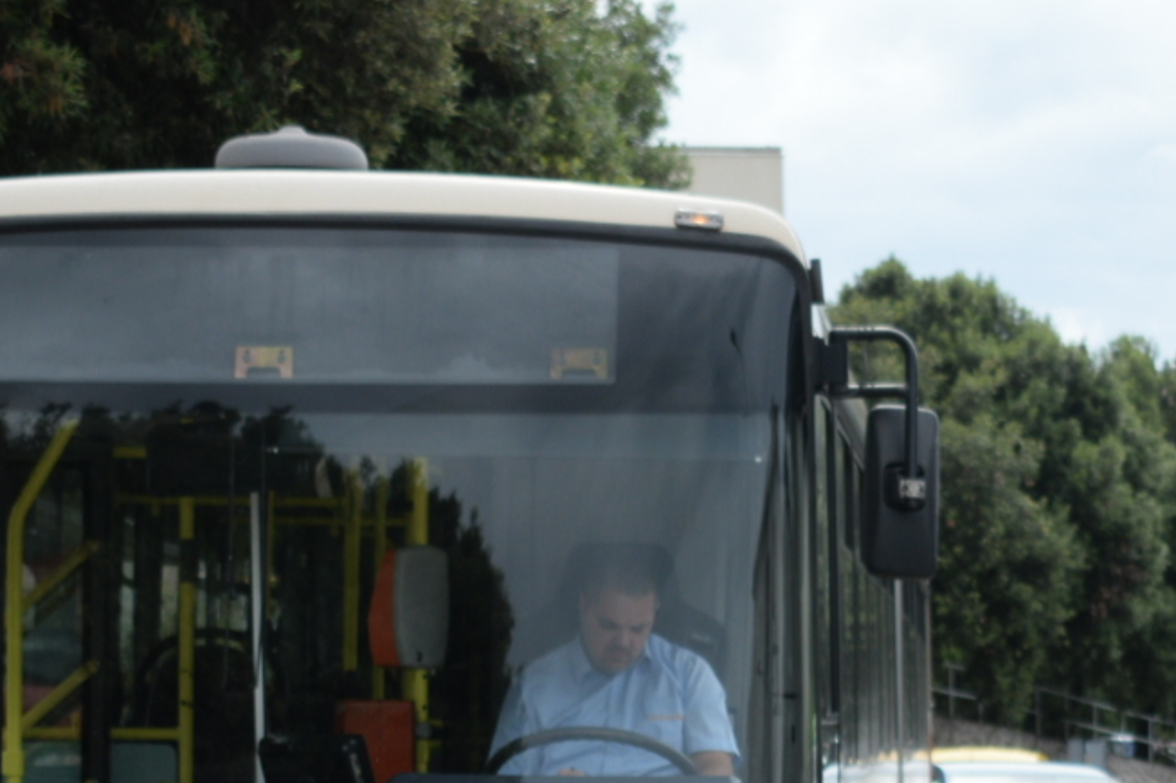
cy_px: 866
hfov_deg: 15.3
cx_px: 648
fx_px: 4376
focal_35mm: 134
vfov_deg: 10.1
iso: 320
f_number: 4.8
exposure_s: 1/1250
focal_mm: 36
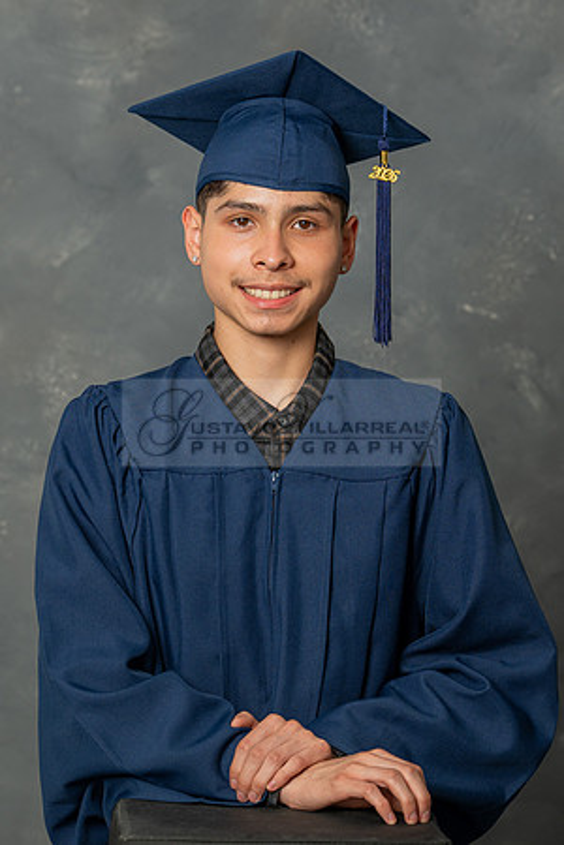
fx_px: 2826
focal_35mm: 120
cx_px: 300
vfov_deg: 17.0
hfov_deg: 11.4
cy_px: 383
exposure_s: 1/200
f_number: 4
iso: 200
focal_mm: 70
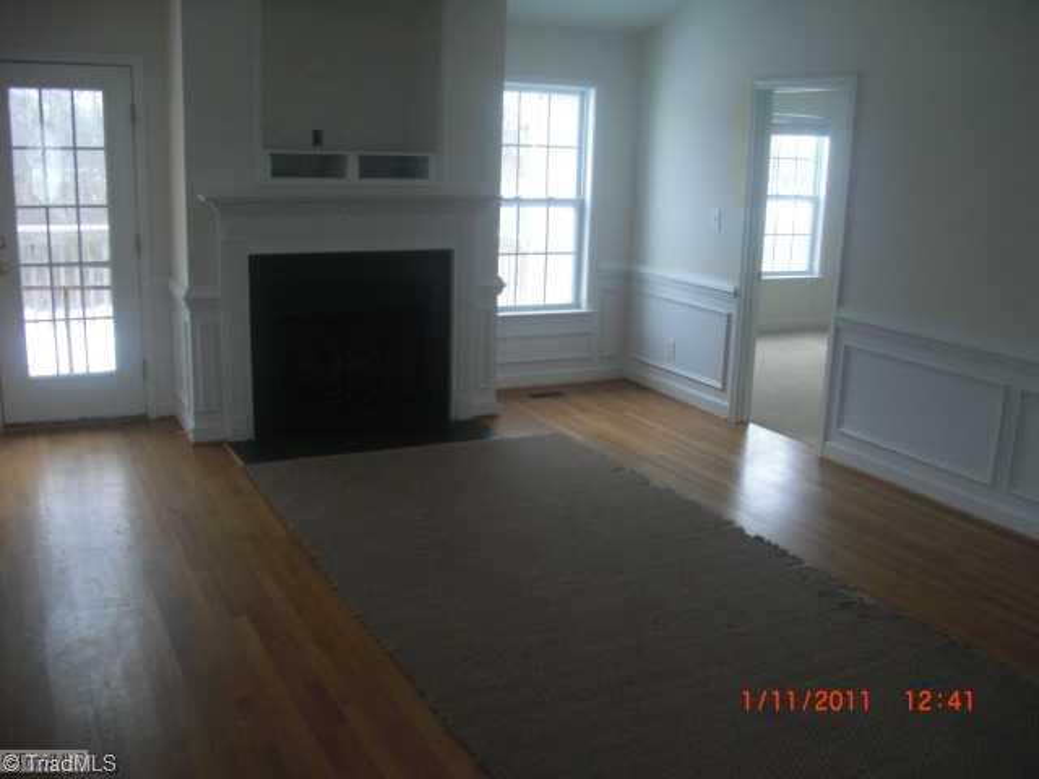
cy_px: 390
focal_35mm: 36
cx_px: 520
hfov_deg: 51.4
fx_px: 1081
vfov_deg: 39.7
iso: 200
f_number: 2.8
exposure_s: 1/100
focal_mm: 6.3
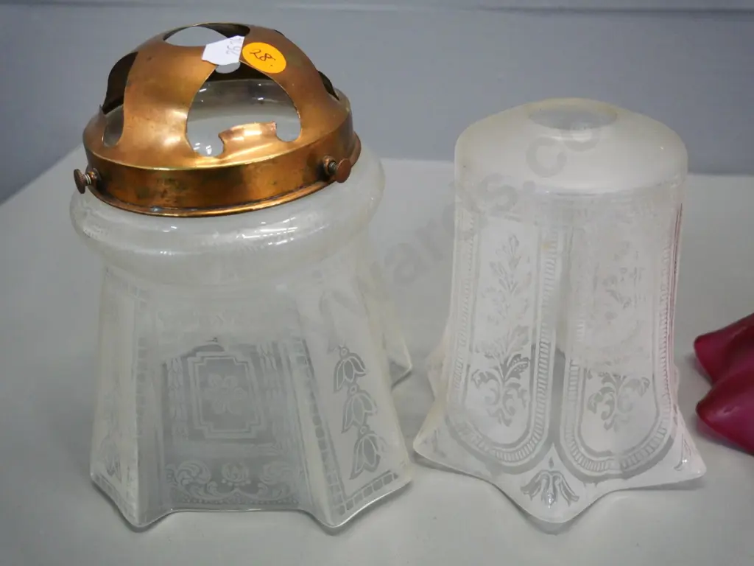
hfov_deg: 51.4
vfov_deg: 39.7
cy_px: 283
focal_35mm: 36
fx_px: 784
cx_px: 377
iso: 3200
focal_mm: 18
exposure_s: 1/125
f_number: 4.6
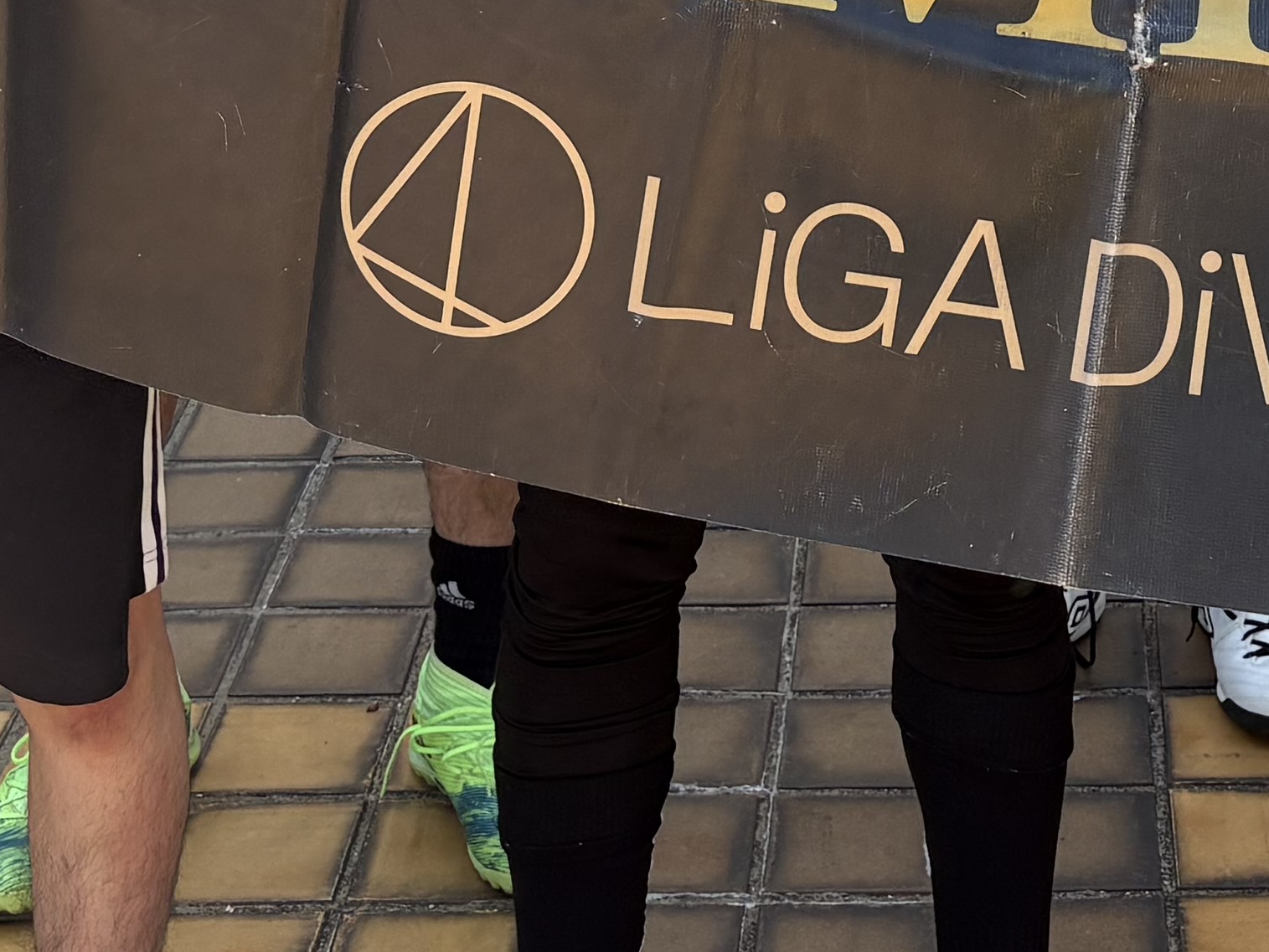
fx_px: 3593
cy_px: -633
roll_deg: +0.0
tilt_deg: -6.4
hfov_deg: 19.6
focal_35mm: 98
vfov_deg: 13.8
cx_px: 1148
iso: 50
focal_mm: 5.96
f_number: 1.6
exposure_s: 1/1287
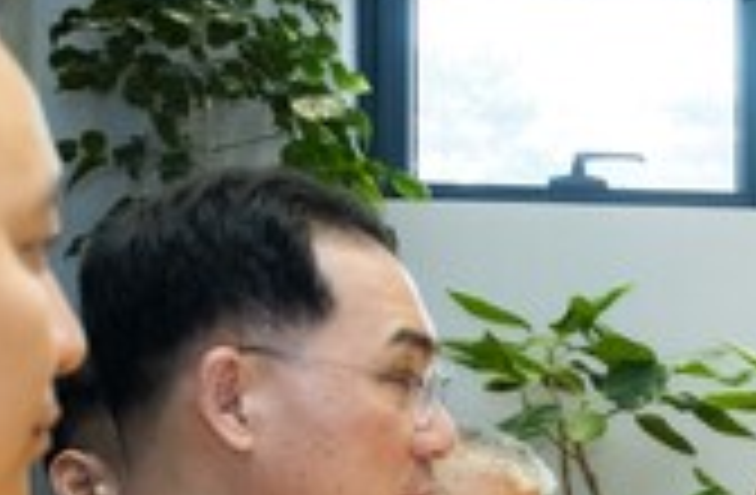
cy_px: 680
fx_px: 2903
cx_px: 1280
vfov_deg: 9.5
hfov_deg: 13.6
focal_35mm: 139
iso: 1400
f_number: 5
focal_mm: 35
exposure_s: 1/320
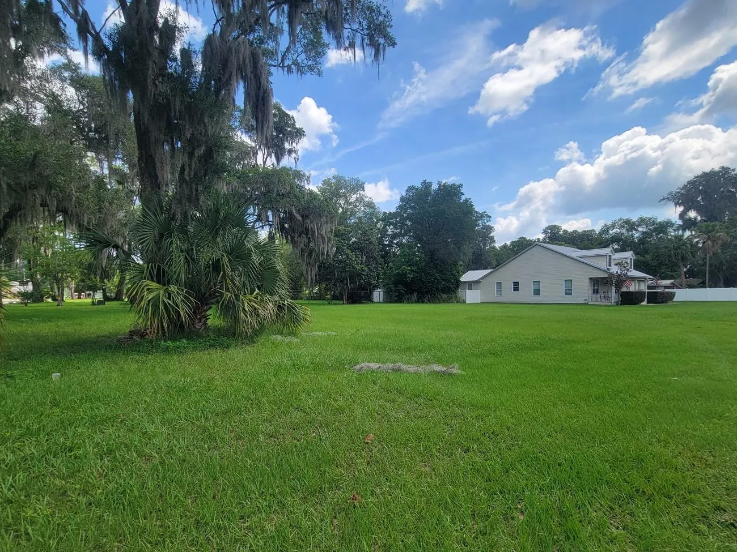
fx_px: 341
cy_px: 298
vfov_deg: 78.0
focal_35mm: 16
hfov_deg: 94.5
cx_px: 366
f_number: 2.2
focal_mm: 2.2
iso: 50
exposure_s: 1/1047
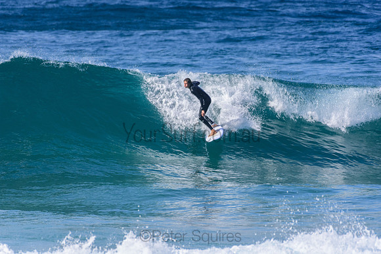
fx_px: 7939
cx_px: 190
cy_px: 127
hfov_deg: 2.7
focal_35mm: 750
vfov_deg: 1.8
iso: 280
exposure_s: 1/2000
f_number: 5.6
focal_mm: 500
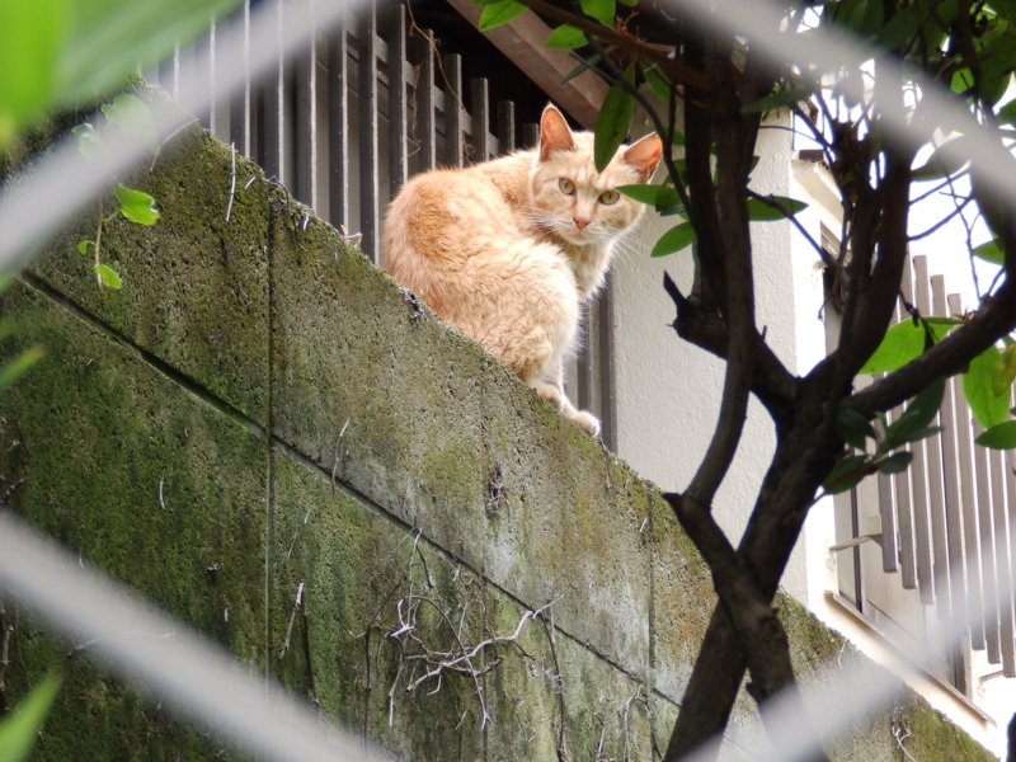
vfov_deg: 12.9
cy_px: 381
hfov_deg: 17.1
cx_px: 508
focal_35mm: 115
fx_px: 3375
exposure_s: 1/50
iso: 125
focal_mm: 20.6
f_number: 4.8
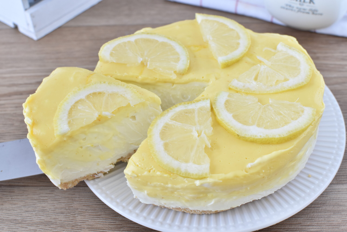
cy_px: 116
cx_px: 174
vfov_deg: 25.8
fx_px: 506
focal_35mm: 52
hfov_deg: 37.8
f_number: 5.6
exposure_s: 1/13
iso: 800
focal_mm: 35
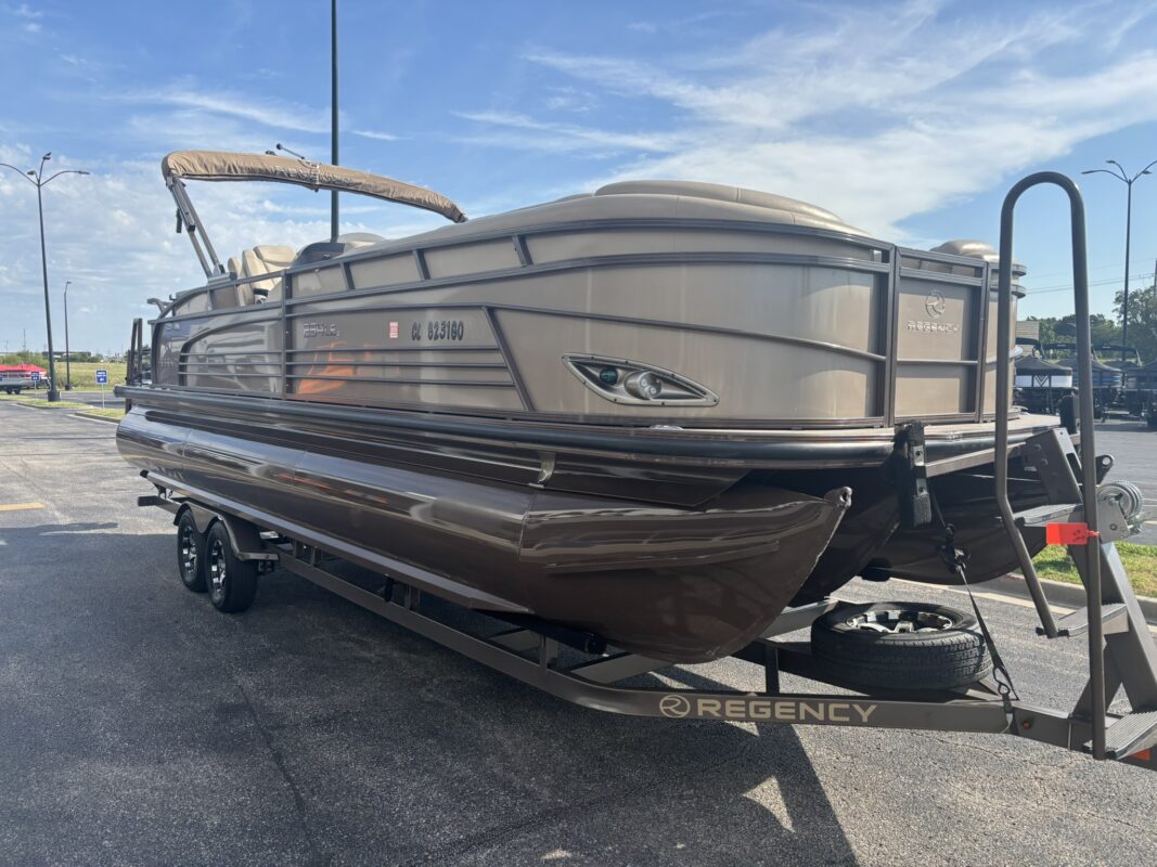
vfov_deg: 53.1
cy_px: 434
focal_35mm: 26
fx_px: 869
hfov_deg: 67.3
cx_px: 578
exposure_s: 1/2151
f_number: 1.6
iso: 50
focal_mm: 5.96
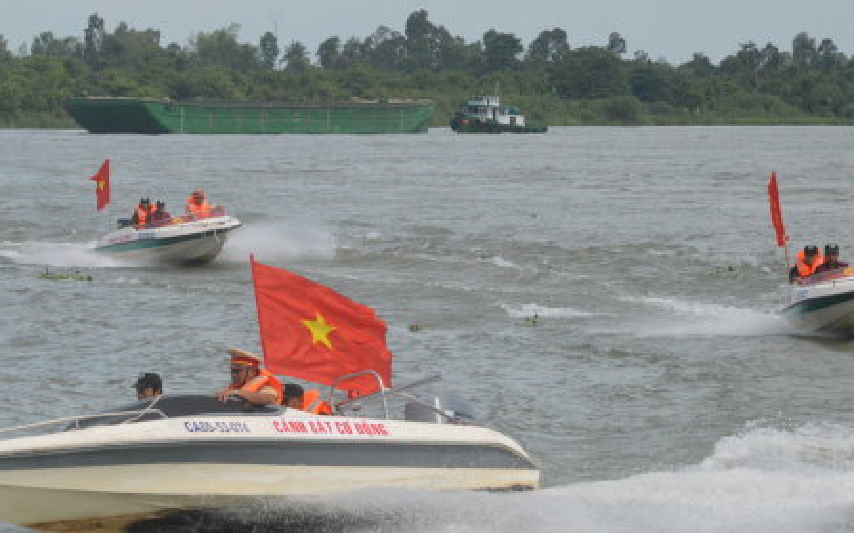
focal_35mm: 239
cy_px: 334
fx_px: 5555
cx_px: 314
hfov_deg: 8.8
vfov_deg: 5.5
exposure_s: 1/2500
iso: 1600
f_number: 13
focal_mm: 105
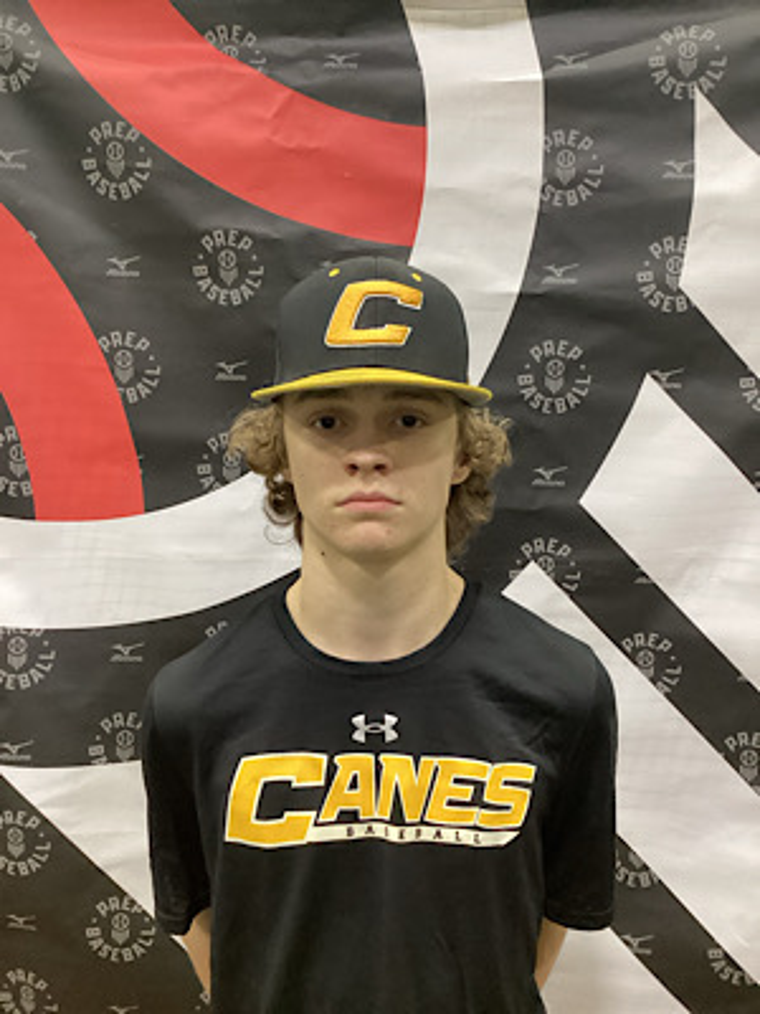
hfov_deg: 45.4
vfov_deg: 58.4
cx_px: 380
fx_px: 907
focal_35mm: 31
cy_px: 507
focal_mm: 3.3
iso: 400
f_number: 2.4
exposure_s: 1/40
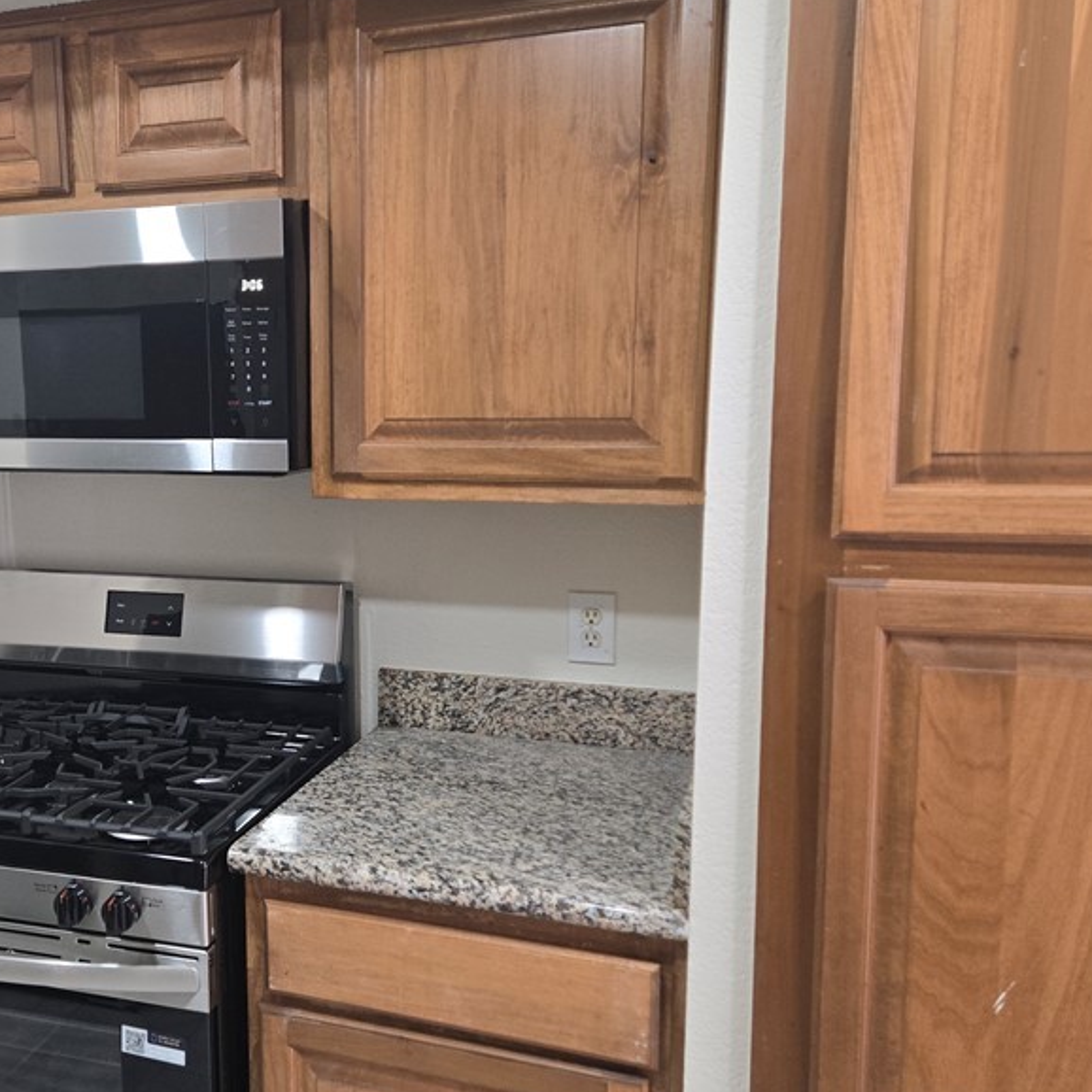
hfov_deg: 44.5
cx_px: 272
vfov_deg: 46.0
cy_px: 565
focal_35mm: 36
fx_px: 1285
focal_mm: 5.4
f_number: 1.8
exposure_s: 1/120
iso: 320
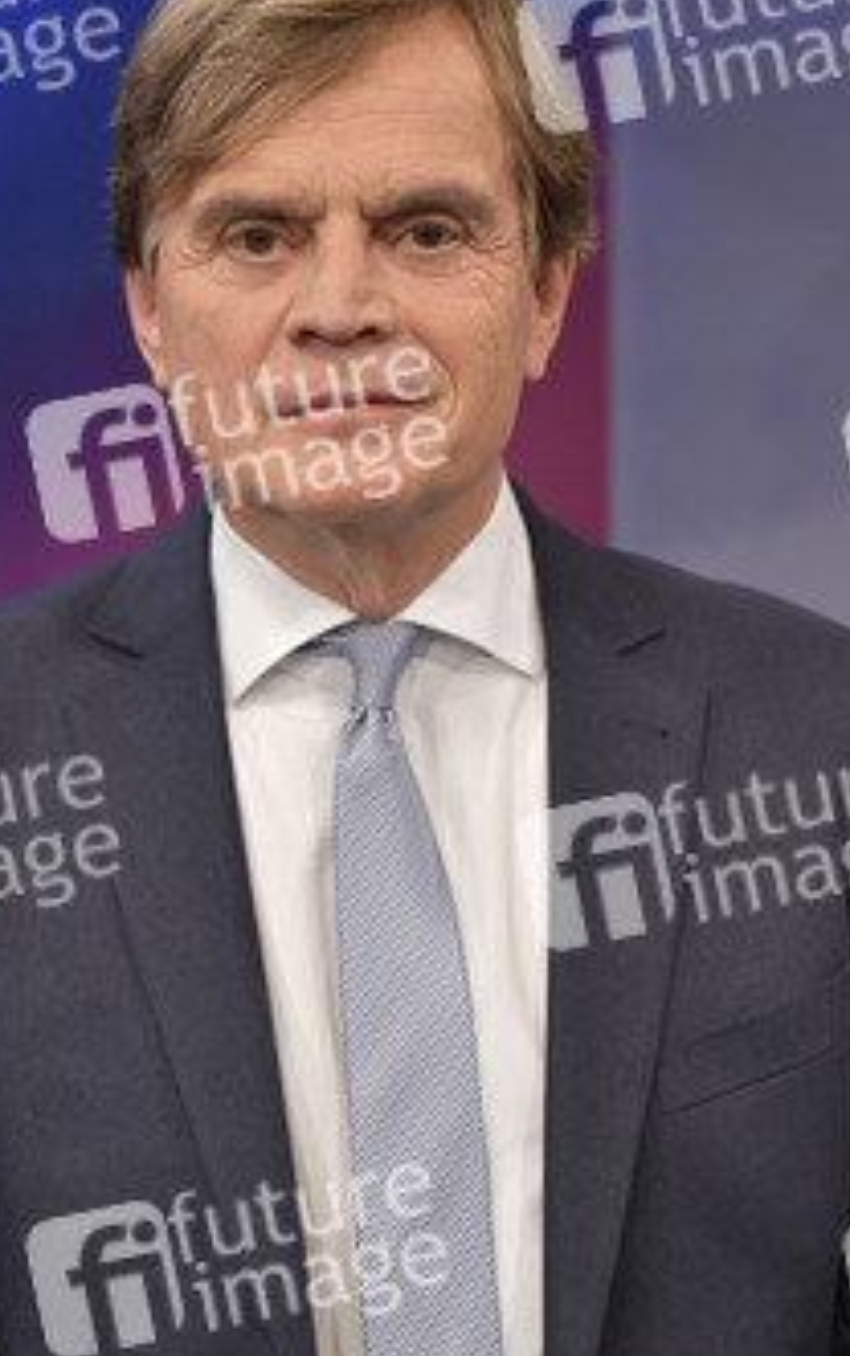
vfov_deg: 27.1
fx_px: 2812
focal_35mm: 76
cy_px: 649
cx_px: 356
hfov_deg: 17.2
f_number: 6.3
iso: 2500
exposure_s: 1/200
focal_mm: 62
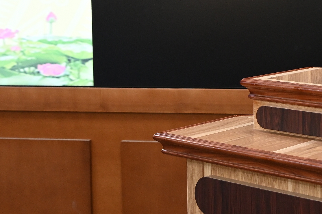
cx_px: 356
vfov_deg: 14.7
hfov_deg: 21.5
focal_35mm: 90
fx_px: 805
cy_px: -44
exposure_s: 1/60
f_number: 5.6
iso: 1250
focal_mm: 24
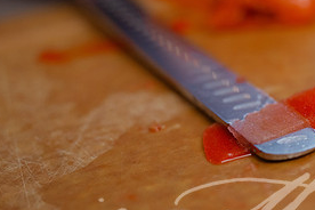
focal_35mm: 103
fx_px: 901
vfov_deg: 13.3
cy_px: 94
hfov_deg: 19.4
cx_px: 288
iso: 1250
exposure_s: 1/125
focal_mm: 49
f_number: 2.8
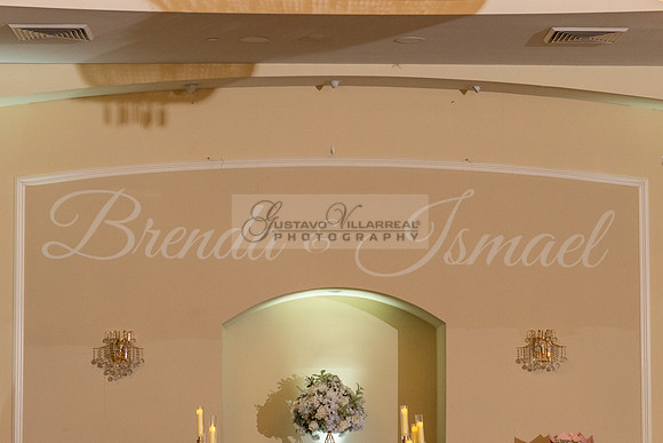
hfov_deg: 17.2
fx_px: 2194
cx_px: 414
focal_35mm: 119
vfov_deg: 11.5
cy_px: 274
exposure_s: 1/100
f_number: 5.6
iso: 800
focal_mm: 70
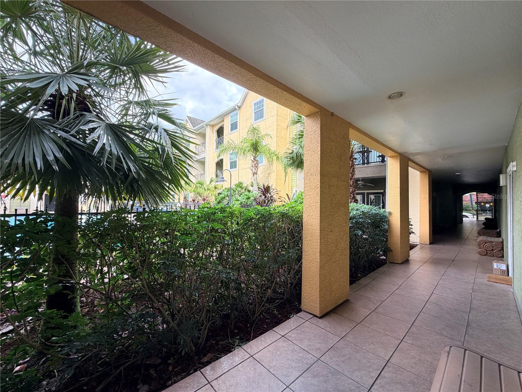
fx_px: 211
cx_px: 261
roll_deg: -0.2
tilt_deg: +1.6
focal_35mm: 14
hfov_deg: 102.1
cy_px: 196
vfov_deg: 85.7
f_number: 2.2
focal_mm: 2.22
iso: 50
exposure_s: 1/158
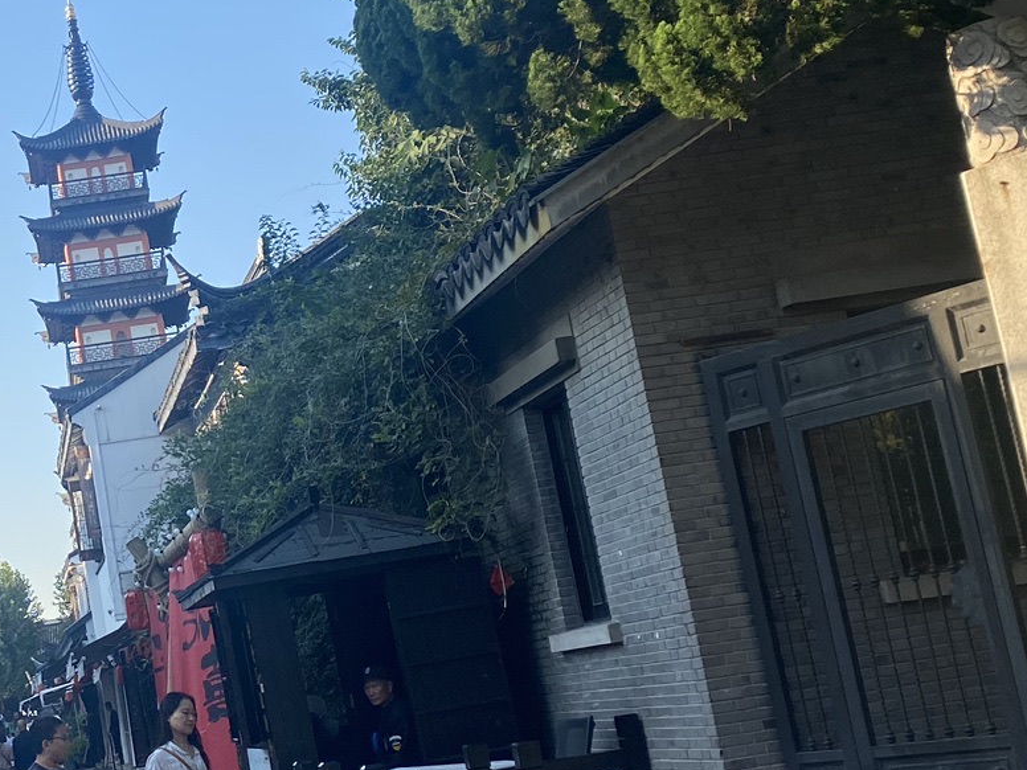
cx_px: 53
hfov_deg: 27.6
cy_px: 370
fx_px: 1988
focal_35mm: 67
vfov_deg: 21.9
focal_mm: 4.25
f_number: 1.8
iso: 32
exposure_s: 1/1346
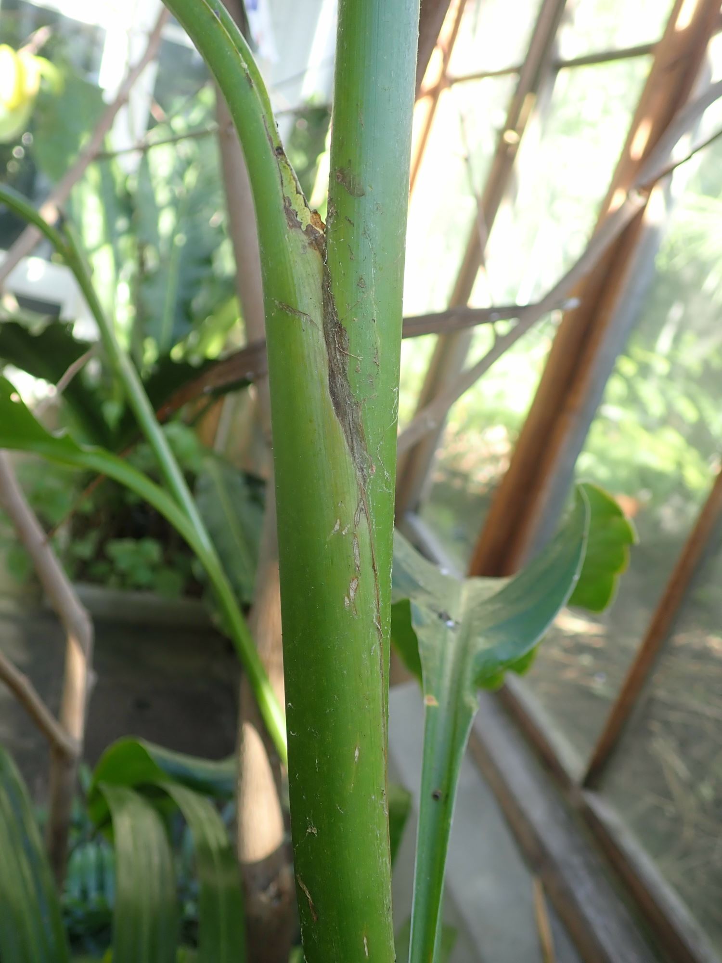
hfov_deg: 46.8
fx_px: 834
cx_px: 361
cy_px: 482
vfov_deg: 60.0
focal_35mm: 30
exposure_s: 1/80
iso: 100
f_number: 2.3
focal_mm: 5.5
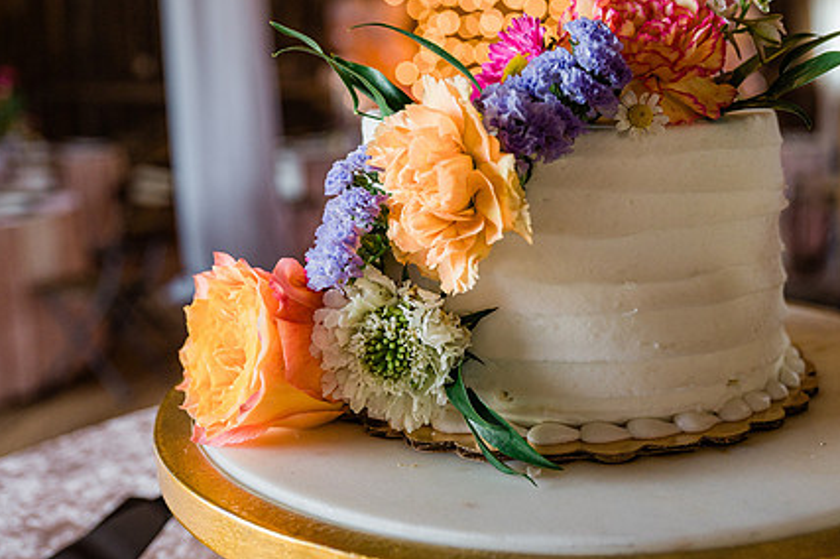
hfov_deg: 41.6
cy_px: 201
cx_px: 531
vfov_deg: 28.5
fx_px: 1096
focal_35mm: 47
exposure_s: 1/200
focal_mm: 34
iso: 320
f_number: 4.5
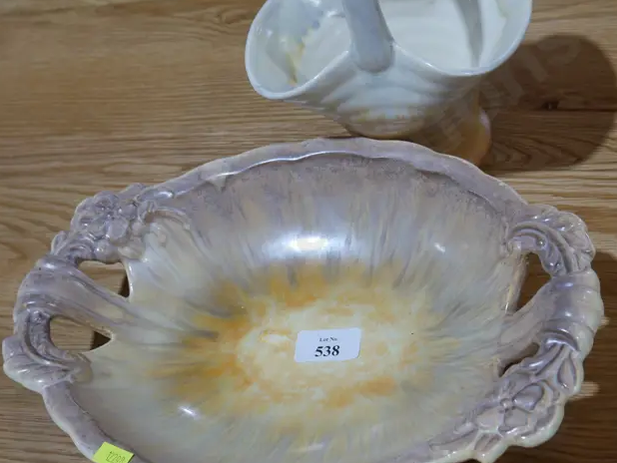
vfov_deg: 23.3
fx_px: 1123
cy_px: 191
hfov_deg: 30.7
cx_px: 357
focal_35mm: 63
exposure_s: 1/100
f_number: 4.1
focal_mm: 19
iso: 200
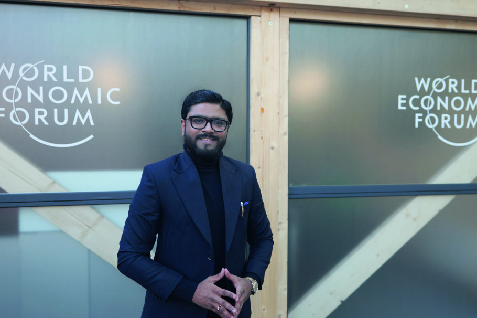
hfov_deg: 67.4
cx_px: 232
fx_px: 358
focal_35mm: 27
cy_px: 176
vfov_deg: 47.8
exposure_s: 1/100
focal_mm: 24
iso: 250
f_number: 2.8
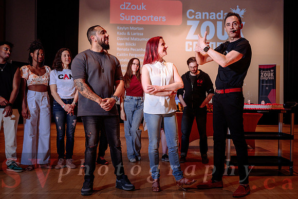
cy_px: 108
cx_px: 178
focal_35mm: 43
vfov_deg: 31.3
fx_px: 354
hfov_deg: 45.4
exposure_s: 1/160
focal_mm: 35
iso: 1600
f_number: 3.2
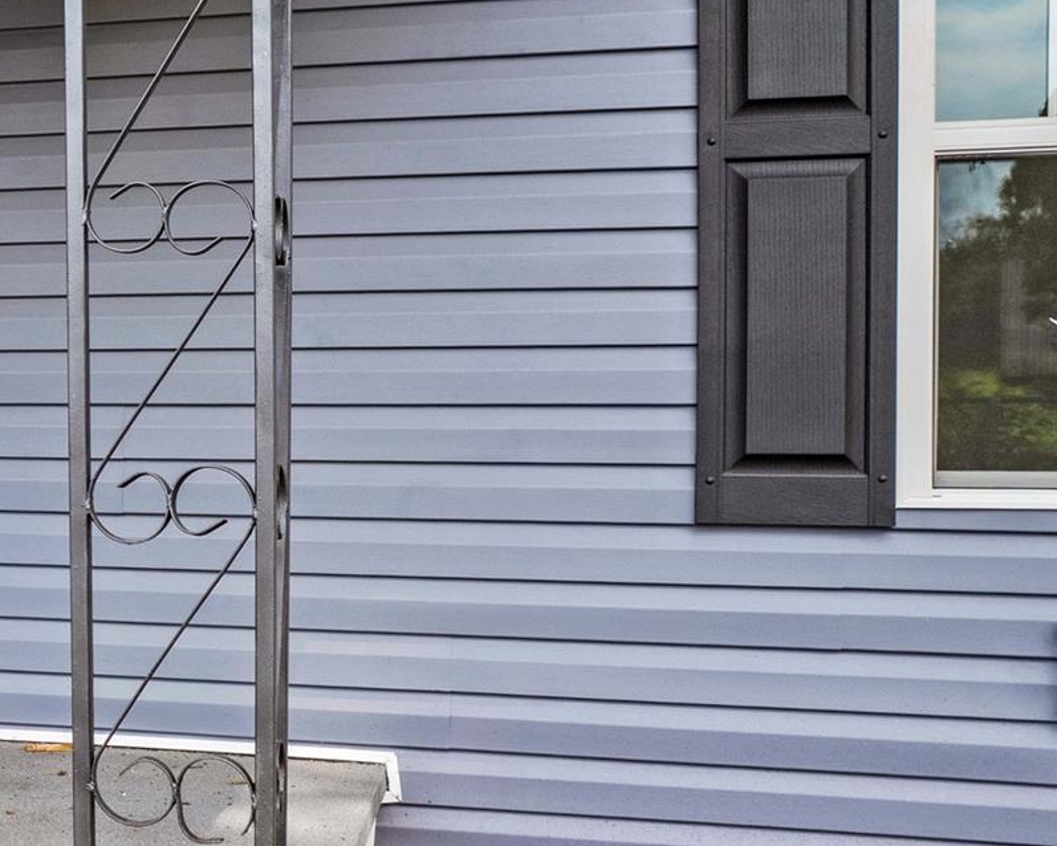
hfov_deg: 31.6
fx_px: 1658
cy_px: 401
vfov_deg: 28.6
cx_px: -86
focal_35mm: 53
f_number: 2.8
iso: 150
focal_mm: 8.38
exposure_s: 1/500
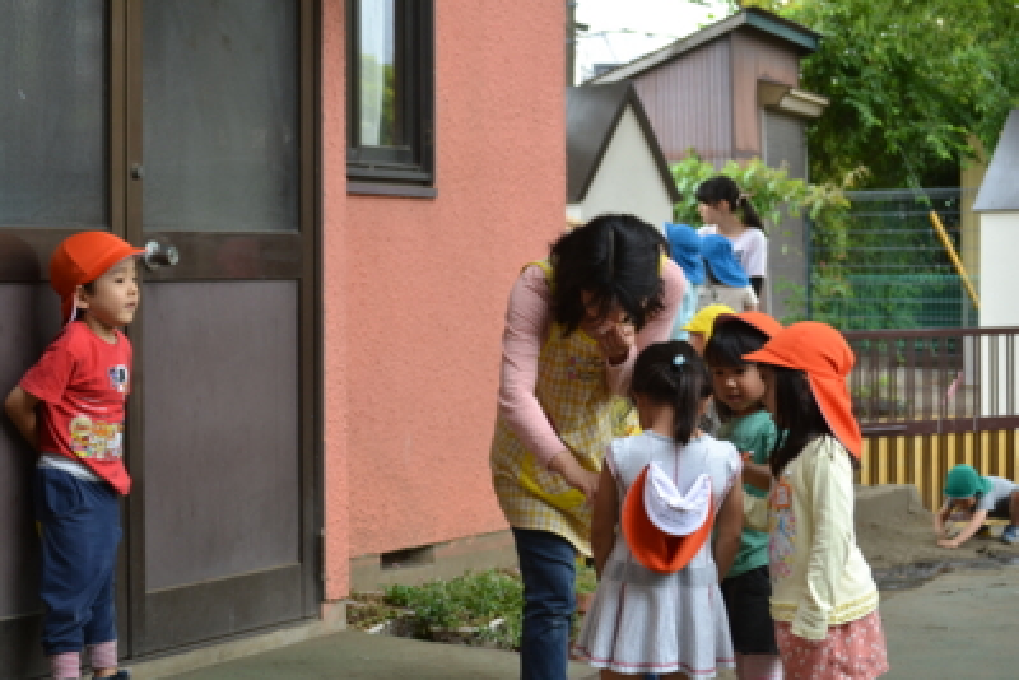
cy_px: 340
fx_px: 2336
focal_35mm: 82
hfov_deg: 24.6
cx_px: 510
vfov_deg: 16.6
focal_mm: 55
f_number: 5.6
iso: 400
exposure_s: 1/125
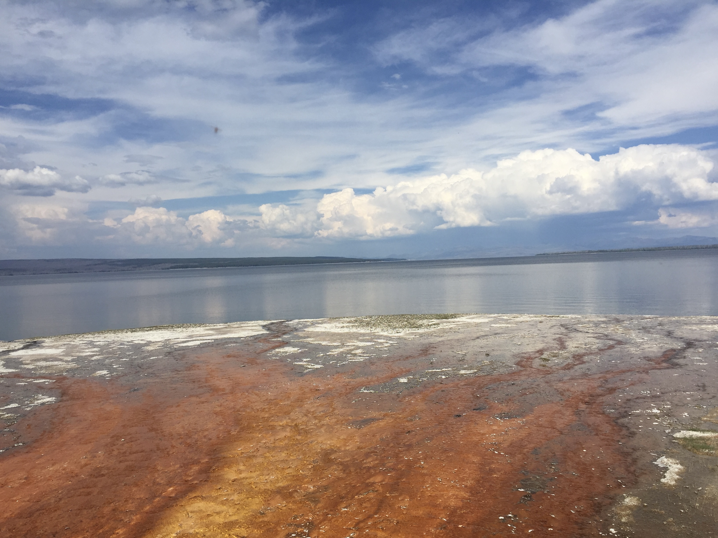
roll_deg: +0.6
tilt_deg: +1.7
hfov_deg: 61.7
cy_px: 269
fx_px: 602
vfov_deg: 48.2
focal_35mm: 29
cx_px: 359
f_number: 2.2
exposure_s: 1/4405
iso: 32
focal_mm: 4.15
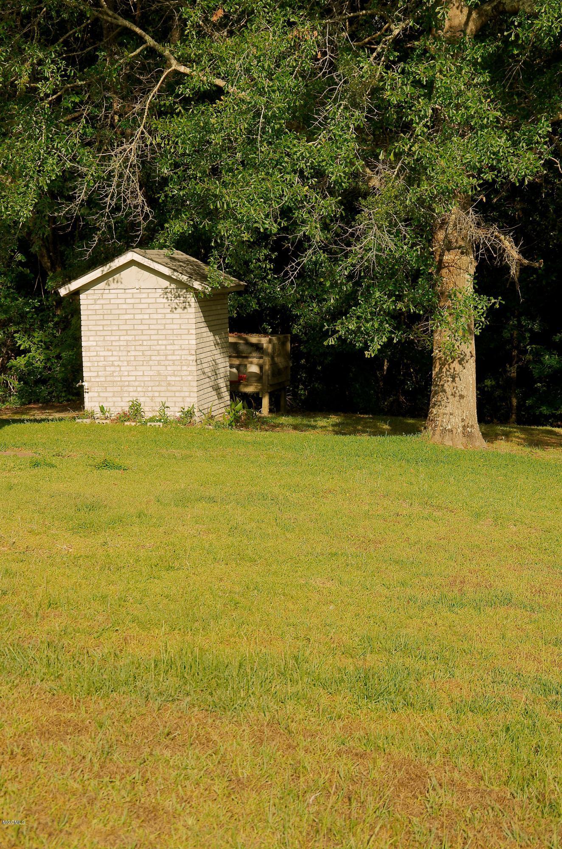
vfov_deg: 28.1
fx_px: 1694
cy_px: 424
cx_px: 281
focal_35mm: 72
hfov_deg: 18.8
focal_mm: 48
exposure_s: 1/200
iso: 100
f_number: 8
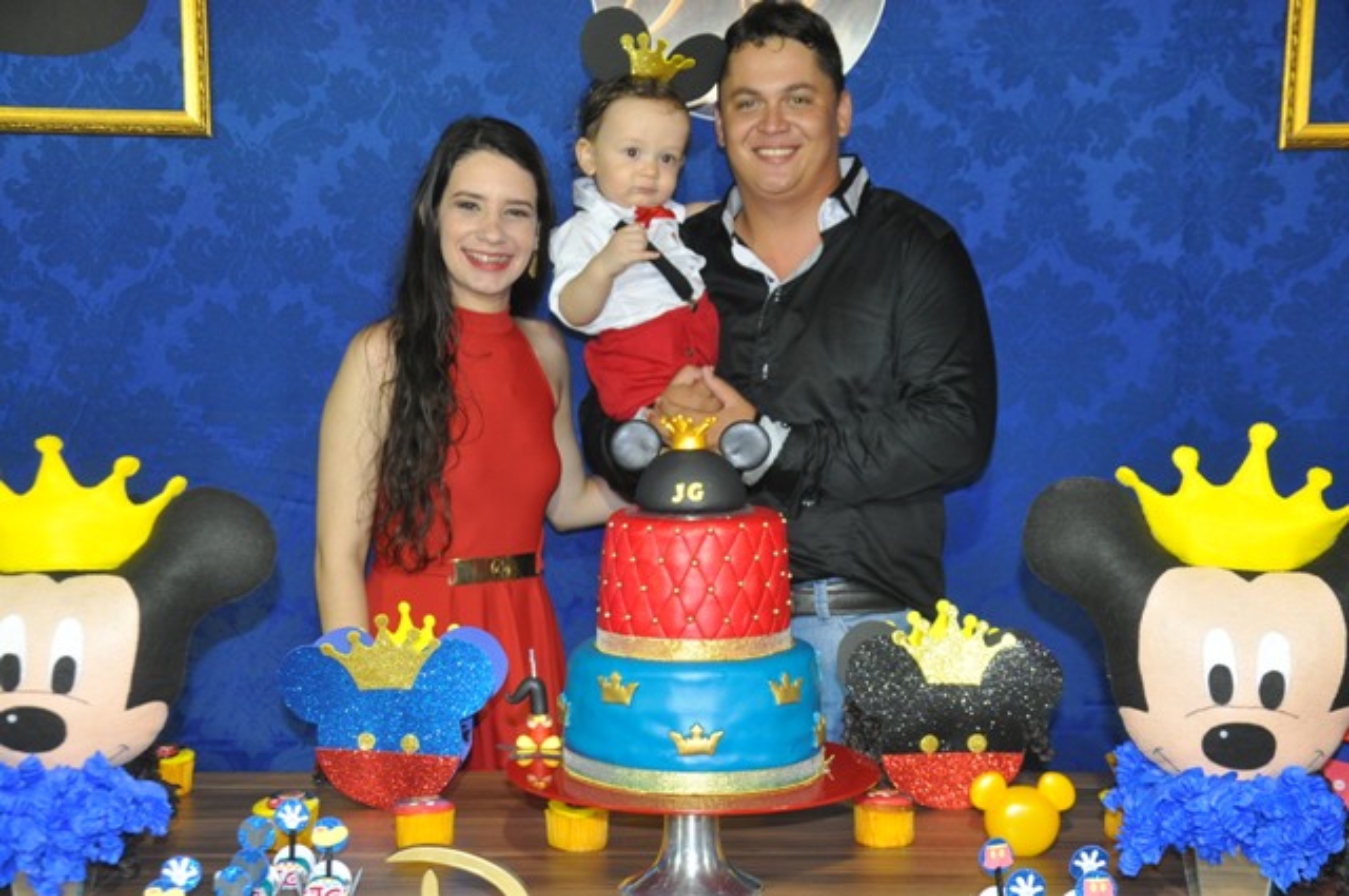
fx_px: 2245
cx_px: 674
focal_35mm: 60
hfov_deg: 33.4
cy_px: 448
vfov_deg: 22.6
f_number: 4.5
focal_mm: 40
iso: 800
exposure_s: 1/60
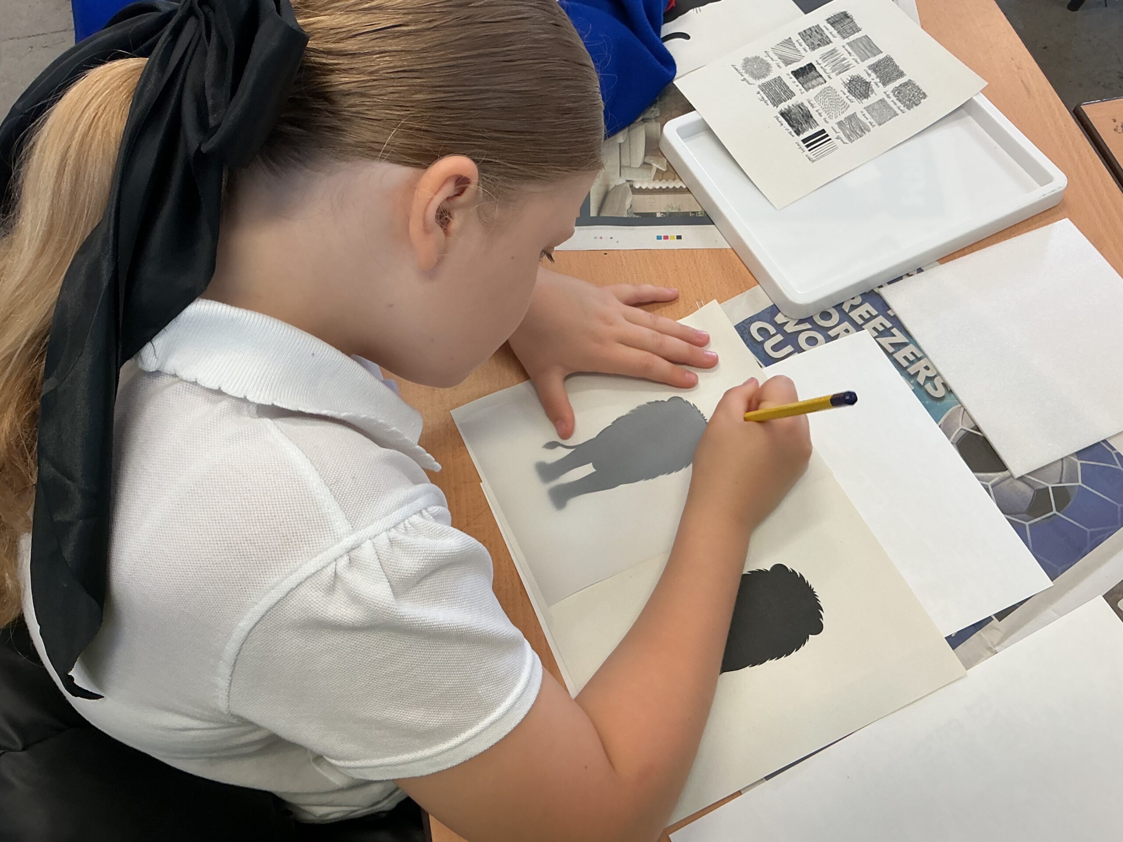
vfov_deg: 48.2
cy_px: 421
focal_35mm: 29
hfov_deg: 61.7
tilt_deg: -61.4
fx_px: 941
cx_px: 562
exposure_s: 1/60
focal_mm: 3
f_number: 1.8
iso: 40
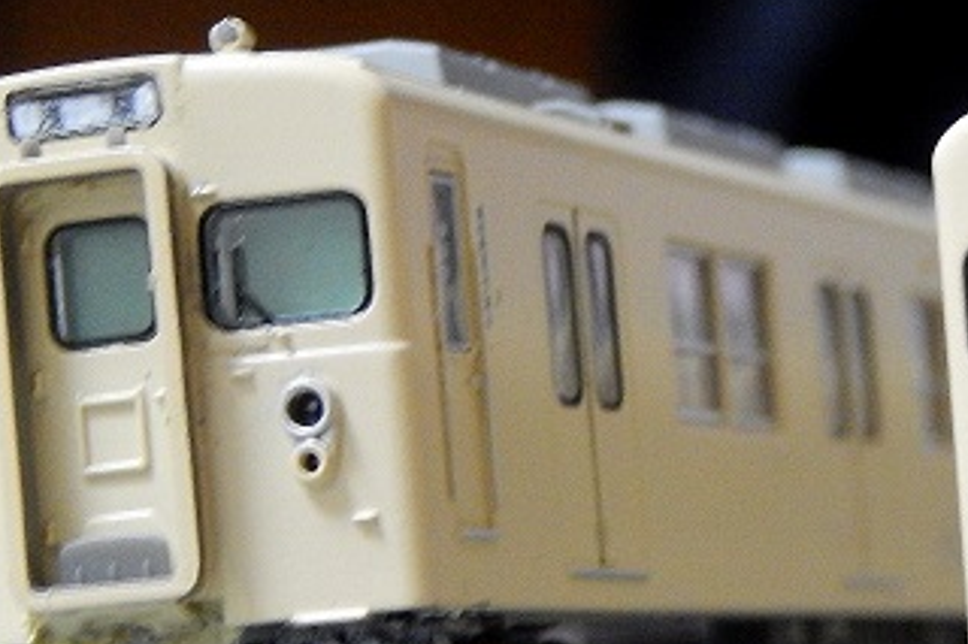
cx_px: 850
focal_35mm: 216
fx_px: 5805
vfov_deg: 6.3
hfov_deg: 9.5
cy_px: 473
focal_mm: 17
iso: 800
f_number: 5.2
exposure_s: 1/6
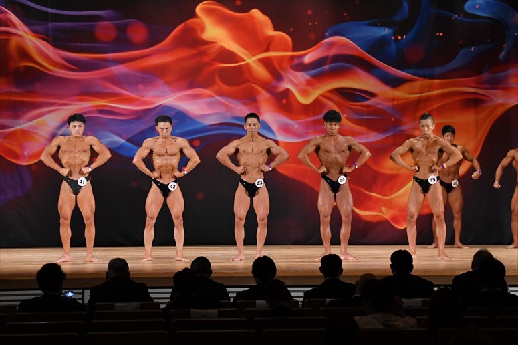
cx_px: 259
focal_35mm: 117
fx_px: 1683
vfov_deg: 11.7
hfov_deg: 17.5
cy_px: 172
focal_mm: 78
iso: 3200
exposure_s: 1/400
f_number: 5.6
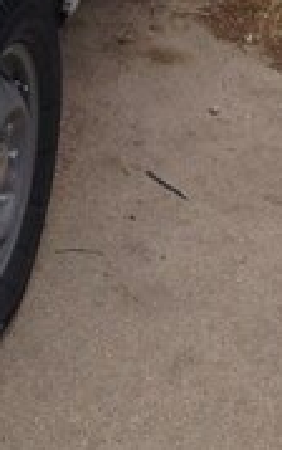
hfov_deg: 12.5
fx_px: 1266
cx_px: -20
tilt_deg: -21.3
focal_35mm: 103
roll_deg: -1.8
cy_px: -63
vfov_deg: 19.2
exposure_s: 1/120
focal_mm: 4.28
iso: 64
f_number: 2.4
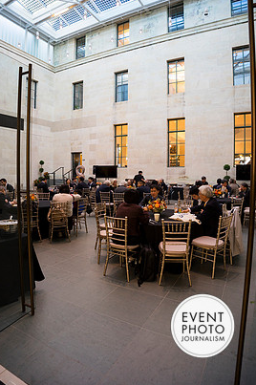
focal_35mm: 19
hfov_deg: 64.4
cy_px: 173
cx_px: 122
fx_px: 203
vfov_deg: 86.7
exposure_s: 1/80
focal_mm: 17
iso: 500
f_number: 4
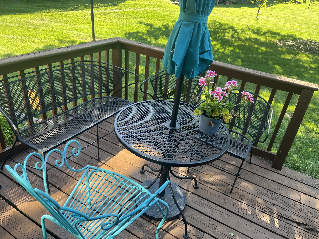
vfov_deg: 53.1
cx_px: 160
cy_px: 120
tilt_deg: -30.1
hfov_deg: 67.3
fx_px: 240
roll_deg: -6.7
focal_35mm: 26
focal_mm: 5.1
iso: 40
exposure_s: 1/148
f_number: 1.6
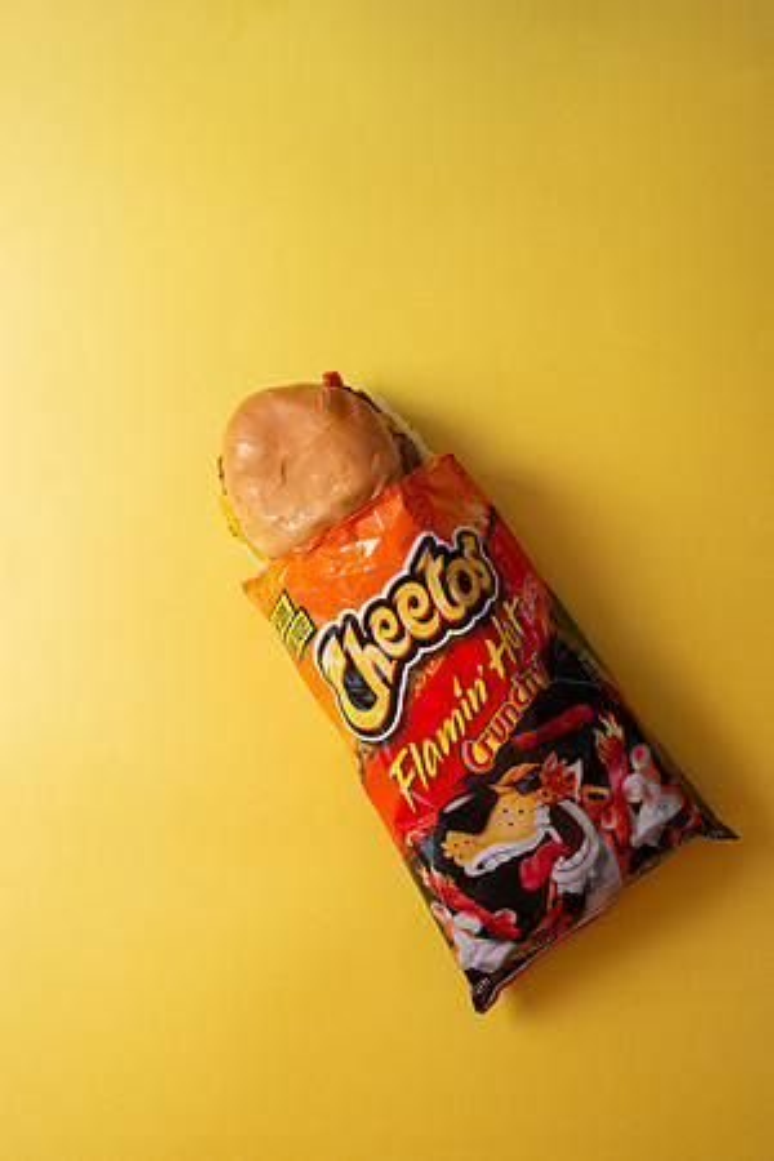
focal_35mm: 50
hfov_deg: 27.0
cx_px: 387
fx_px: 1612
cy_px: 580
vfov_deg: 39.6
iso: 200
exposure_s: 1/200
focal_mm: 50
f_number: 7.1
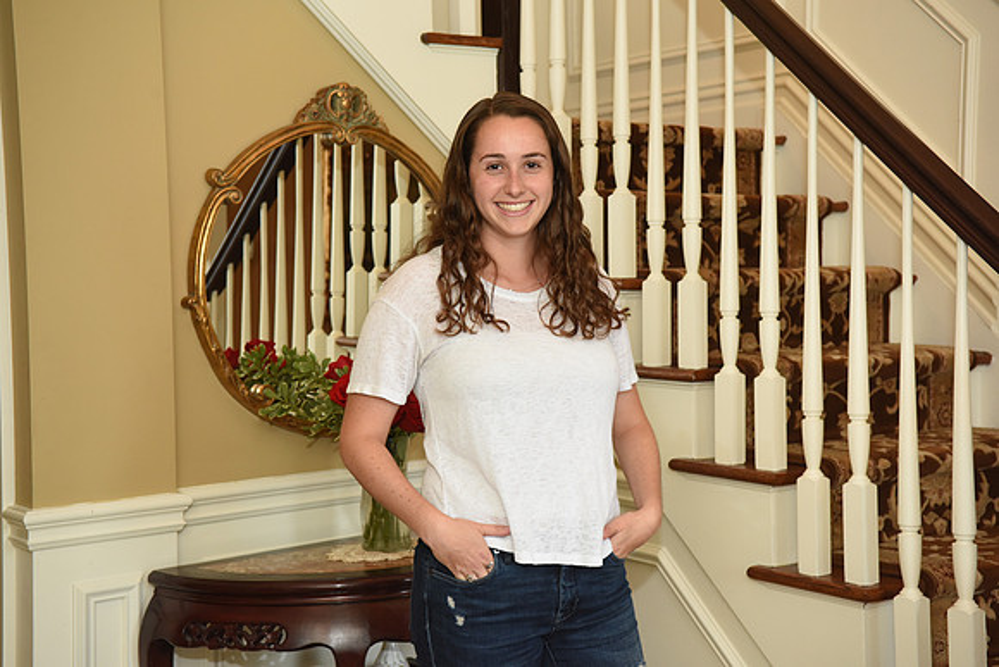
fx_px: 1527
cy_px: 334
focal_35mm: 55
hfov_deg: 36.2
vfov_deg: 24.6
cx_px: 500
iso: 2500
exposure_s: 1/60
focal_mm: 55
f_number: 5.6
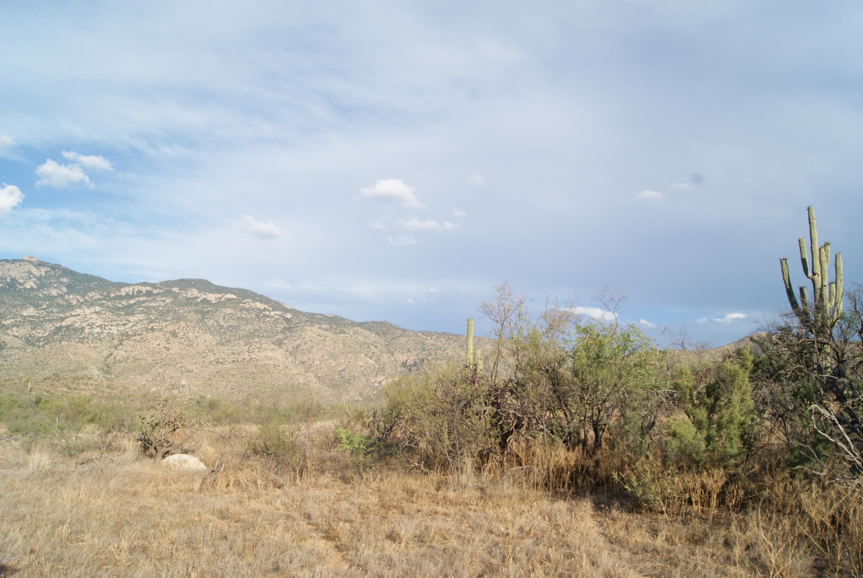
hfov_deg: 67.3
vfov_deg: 48.0
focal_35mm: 27
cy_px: 289
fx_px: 648
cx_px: 432
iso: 100
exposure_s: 1/160
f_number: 11
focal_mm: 18
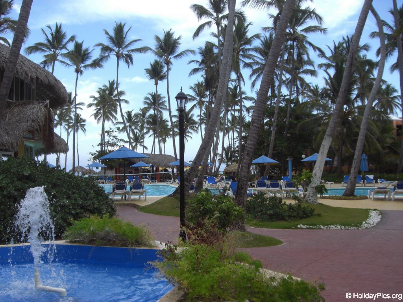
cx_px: 202
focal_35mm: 38
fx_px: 442
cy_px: 151
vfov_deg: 37.7
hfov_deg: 49.0
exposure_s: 1/400
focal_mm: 6.2
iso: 64
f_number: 2.7
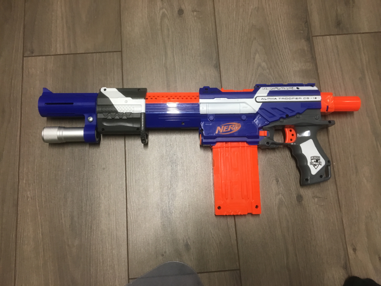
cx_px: 190
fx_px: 319
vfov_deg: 48.2
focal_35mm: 29
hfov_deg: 61.7
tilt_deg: -78.7
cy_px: 143
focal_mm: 4.15
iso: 160
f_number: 2.2
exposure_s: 1/33
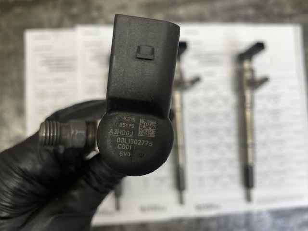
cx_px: 154
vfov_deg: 53.0
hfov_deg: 67.3
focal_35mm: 26
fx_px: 231
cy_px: 116
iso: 40
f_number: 1.6
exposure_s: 1/100
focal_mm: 4.2
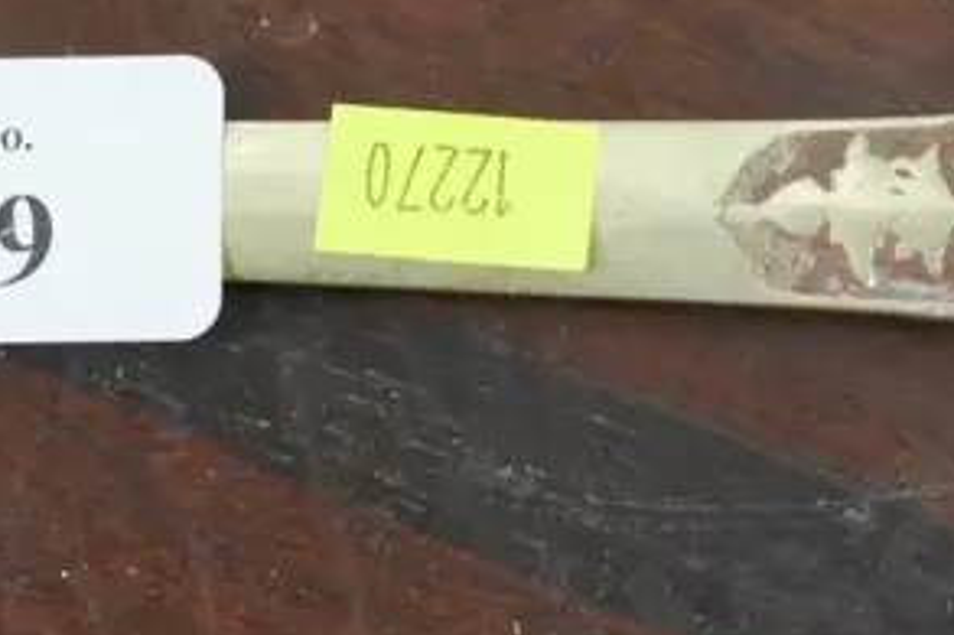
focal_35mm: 189
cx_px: 1078
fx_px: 5005
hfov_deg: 10.7
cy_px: 405
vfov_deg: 7.3
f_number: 5.3
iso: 3200
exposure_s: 1/60
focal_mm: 26
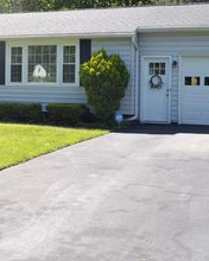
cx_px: 24
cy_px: 91
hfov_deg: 23.3
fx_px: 495
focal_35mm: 64
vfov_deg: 29.4
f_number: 6.3
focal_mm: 20
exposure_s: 1/160
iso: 100
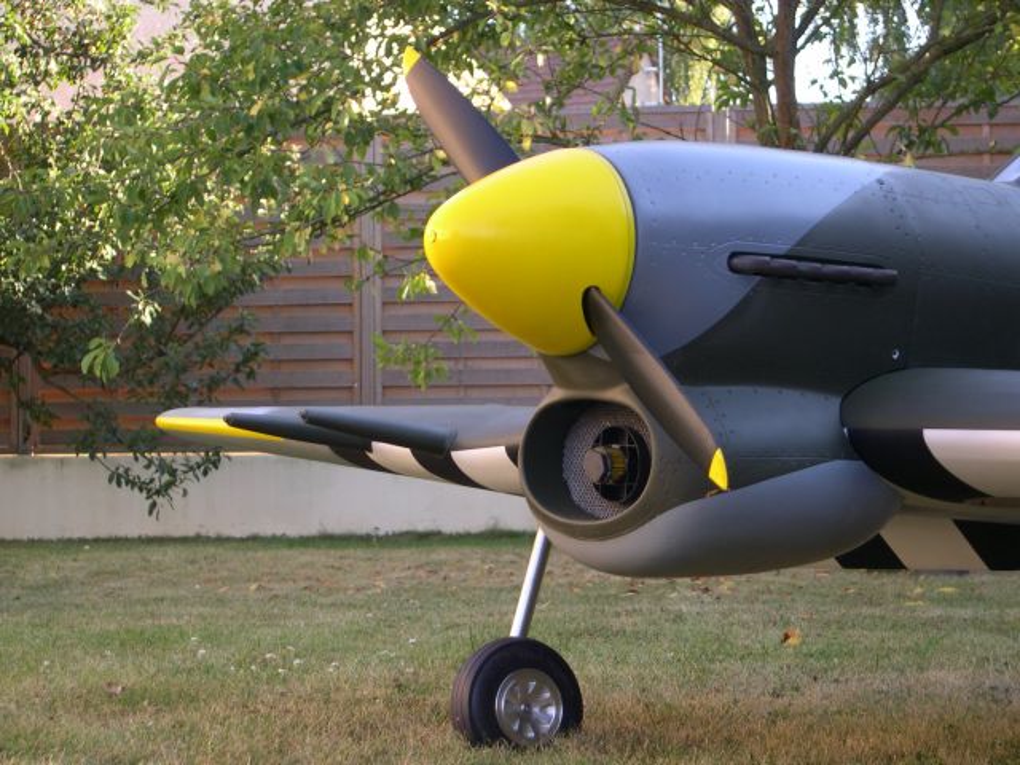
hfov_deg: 22.5
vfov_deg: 17.0
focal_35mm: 87
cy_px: 382
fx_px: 2564
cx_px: 510
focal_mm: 18.4
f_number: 4.4
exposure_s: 1/46.5
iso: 100
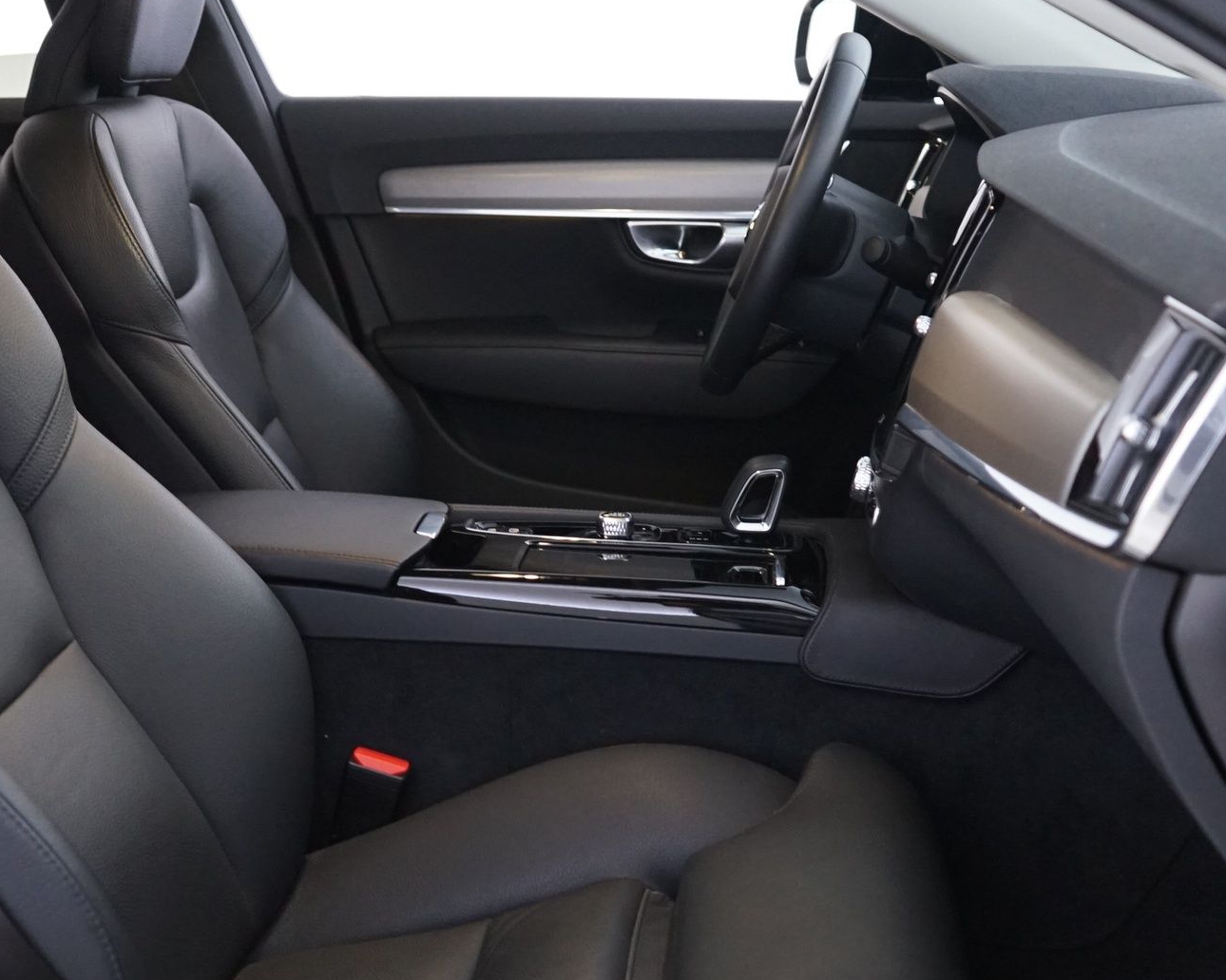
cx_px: 652
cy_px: 613
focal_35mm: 60
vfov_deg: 25.3
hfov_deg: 31.4
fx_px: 2177
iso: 2500
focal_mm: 33
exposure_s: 1/8
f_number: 4
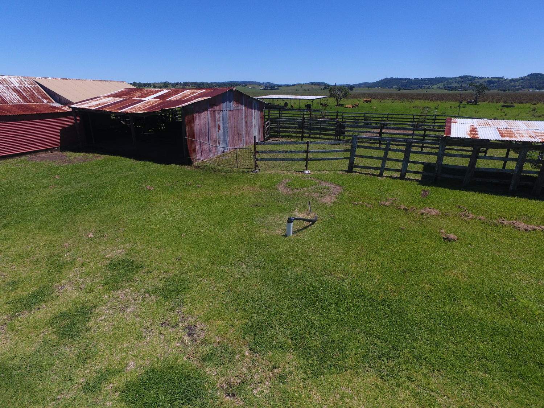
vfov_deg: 66.0
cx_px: 272
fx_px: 314
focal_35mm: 20
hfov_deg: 81.7
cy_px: 204
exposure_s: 1/1155
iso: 100
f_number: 2.8
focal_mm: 3.61
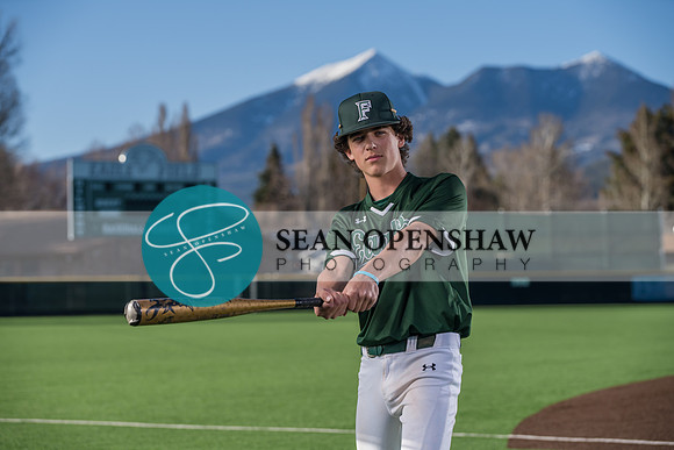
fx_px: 1891
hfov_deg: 20.2
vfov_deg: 13.6
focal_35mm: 101
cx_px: 337
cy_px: 225
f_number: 4.5
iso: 125
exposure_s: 1/1000
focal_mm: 101
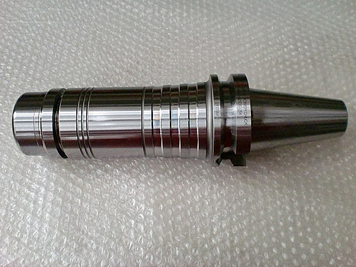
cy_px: 134
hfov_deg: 52.6
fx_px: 360
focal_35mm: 35
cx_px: 178
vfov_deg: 40.7
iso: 800
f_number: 3.1
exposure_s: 1/60
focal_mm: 6.3
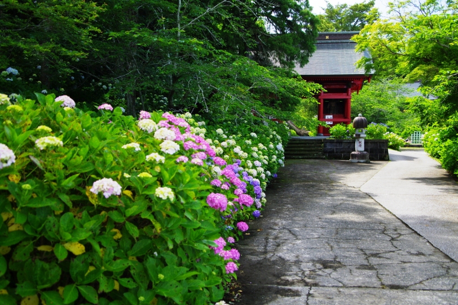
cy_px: 152
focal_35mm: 34
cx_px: 229
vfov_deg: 38.3
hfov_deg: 55.1
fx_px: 439
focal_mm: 23
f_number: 4.5
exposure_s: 1/125
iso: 200
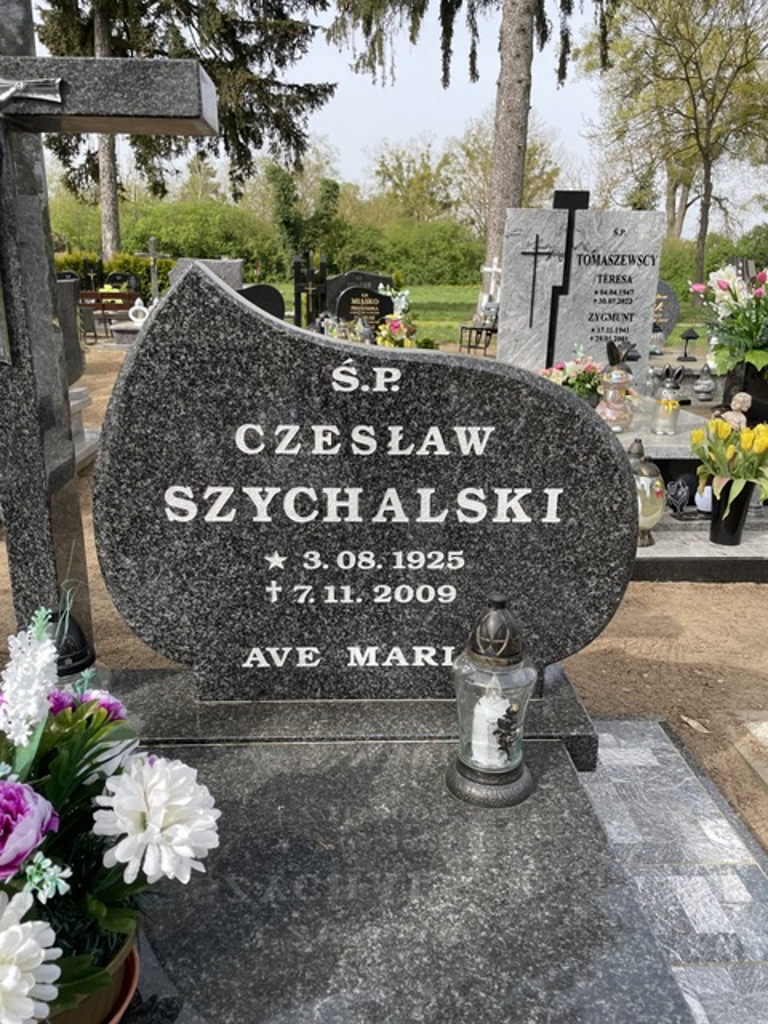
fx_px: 769
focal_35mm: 26
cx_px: 384
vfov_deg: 67.3
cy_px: 512
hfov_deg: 53.1
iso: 32
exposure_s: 1/1276
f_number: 1.6
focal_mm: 4.2
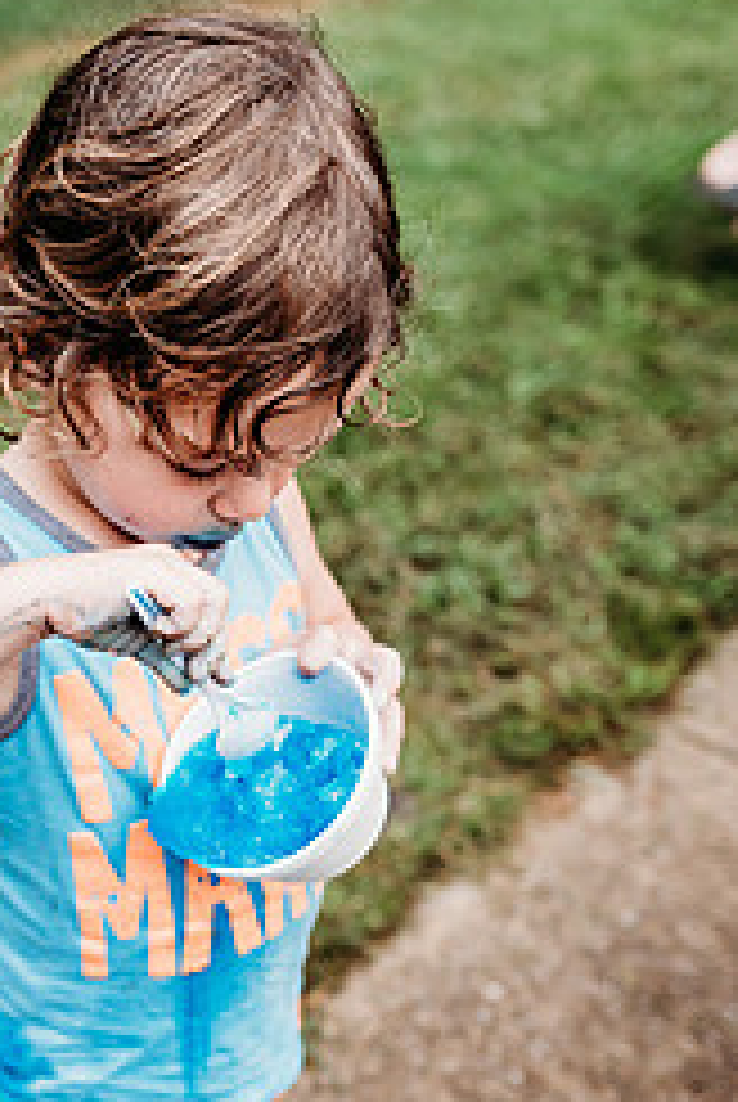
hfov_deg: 29.9
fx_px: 1349
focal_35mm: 44
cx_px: 144
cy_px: 657
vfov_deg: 44.2
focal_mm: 24
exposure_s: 1/250
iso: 160
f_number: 2.5
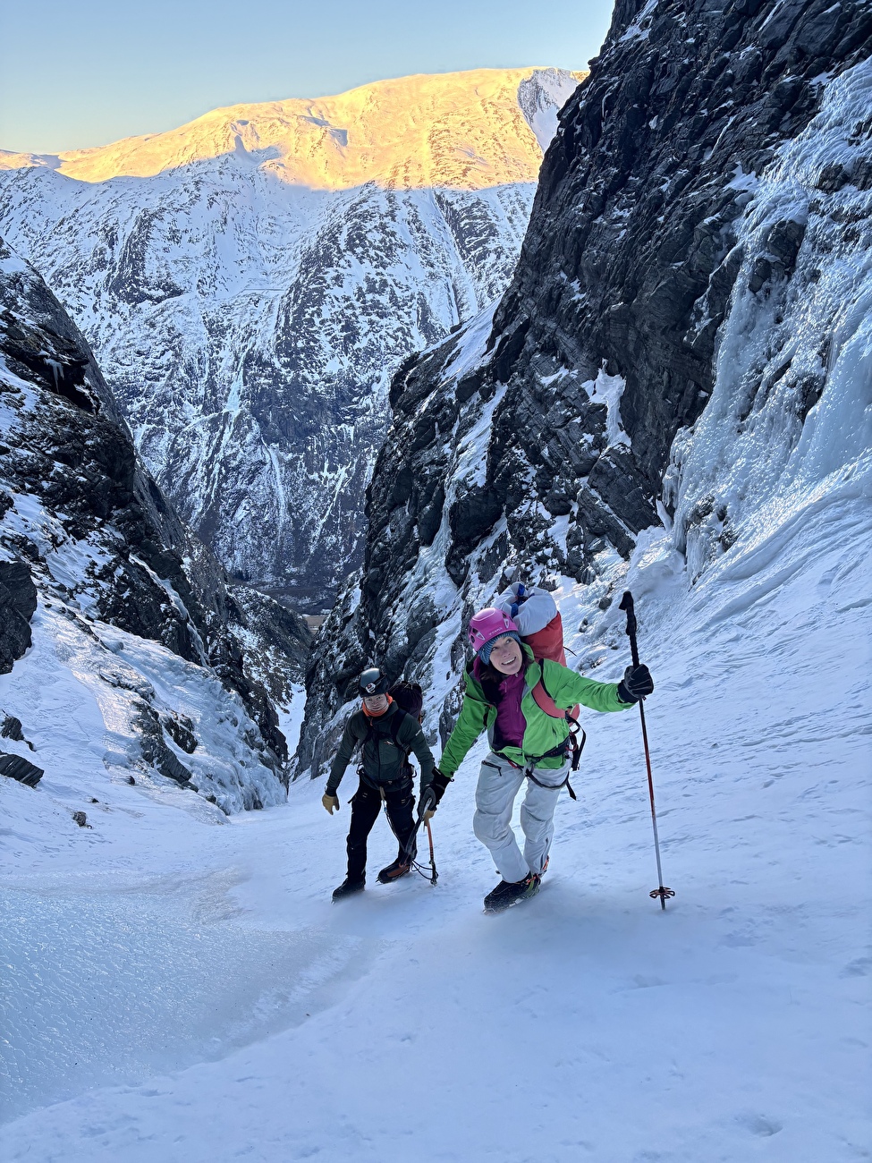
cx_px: 436
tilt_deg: -22.5
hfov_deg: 53.1
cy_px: 582
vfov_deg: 67.3
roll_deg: +1.1
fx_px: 873
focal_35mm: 26
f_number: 1.6
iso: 40
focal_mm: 5.96
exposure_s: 1/144
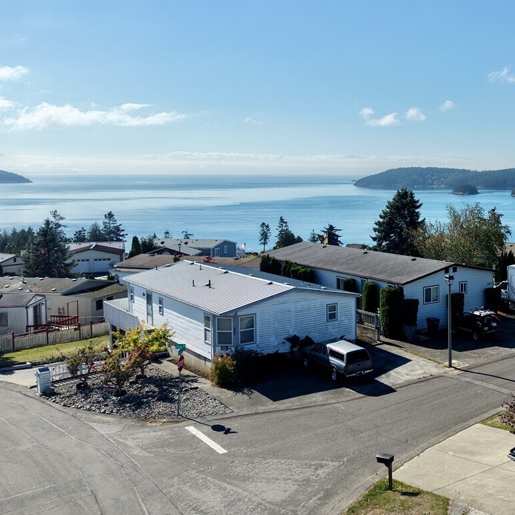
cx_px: 454
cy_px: 214
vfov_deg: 38.2
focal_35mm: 44
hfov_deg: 36.2
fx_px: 741
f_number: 1.8
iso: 310
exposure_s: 1/8000
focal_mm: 8.67
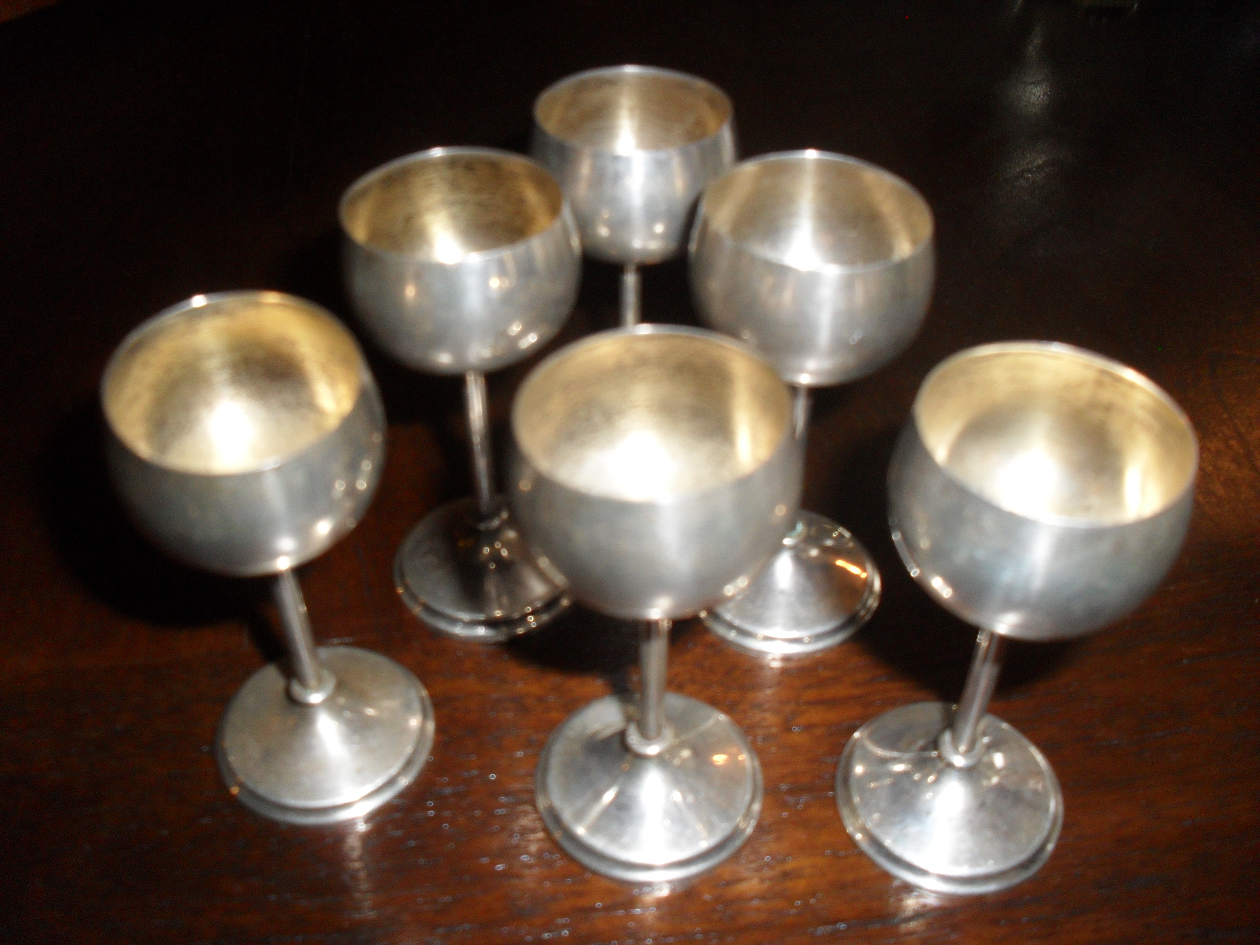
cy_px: 472
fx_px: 1274
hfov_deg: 52.6
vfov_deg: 40.7
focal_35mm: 35
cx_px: 630
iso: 200
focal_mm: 6.3
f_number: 3.2
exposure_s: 1/45
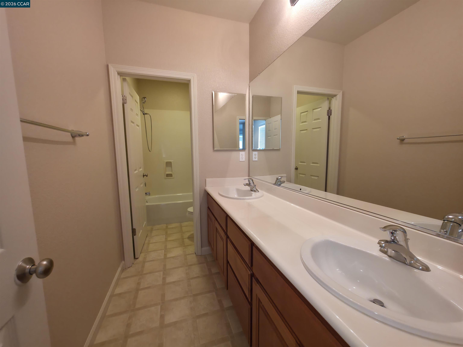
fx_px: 174
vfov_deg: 89.9
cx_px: 232
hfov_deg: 106.2
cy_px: 174
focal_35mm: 13
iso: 160
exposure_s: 1/24
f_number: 1.9
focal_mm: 2.2
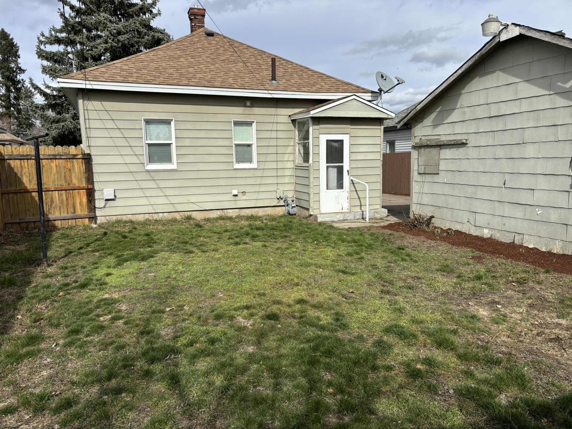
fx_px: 430
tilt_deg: -5.7
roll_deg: +0.4
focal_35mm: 26
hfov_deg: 67.3
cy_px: 214
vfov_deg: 53.1
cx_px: 286
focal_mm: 5.96
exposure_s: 1/4082
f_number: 1.6
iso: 50
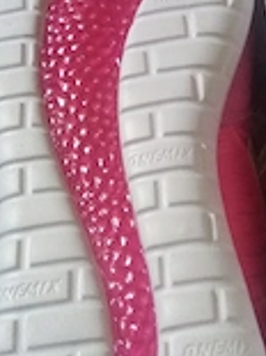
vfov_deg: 29.0
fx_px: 687
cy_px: 154
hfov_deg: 20.9
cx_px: 291
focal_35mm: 67
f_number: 1.8
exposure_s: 1/33.4
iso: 441
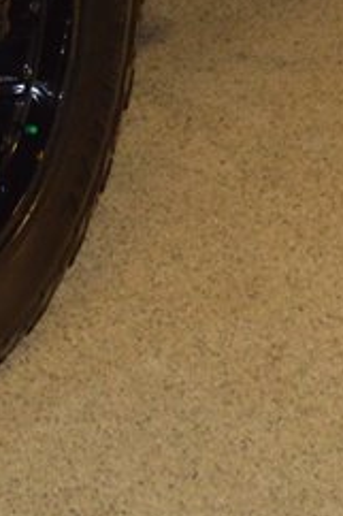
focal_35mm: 223
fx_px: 3191
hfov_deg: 6.0
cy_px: -417
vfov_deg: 8.8
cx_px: -332
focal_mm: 24
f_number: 4
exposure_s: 1/60
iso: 400
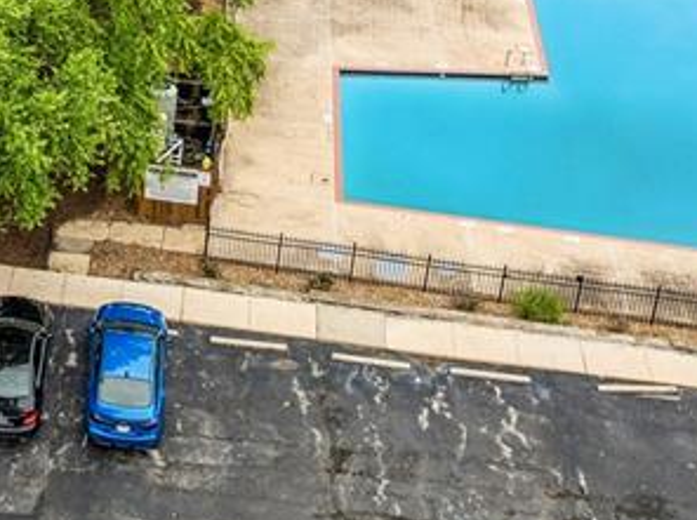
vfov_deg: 16.3
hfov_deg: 21.9
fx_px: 1669
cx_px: -138
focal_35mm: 83
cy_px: -242
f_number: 2.8
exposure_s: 1/15
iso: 100
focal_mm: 12.3
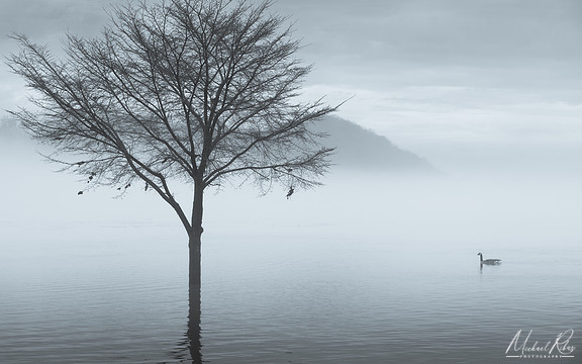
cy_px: 175
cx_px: 281
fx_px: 1269
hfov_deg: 25.8
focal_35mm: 80
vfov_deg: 16.3
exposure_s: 1/500
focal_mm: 75
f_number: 9.5
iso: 400
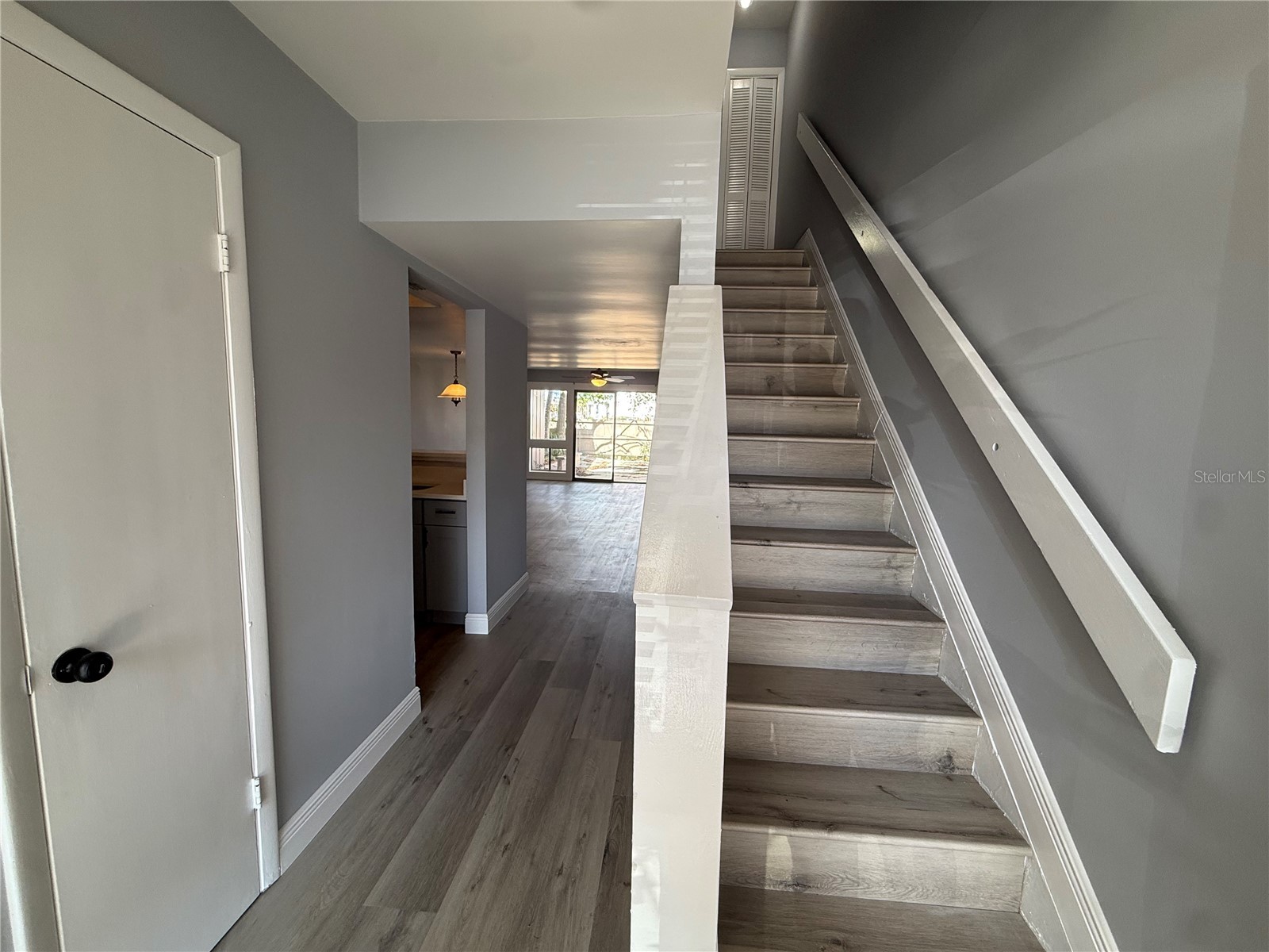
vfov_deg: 85.7
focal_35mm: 14
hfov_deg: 102.1
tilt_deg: -6.5
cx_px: 634
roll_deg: -2.1
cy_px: 476
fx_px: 513
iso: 100
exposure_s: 1/120
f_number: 2.2
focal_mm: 2.22
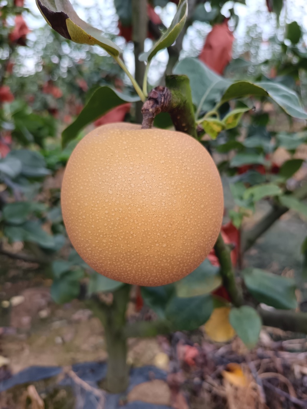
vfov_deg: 71.6
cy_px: 204
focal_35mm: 24
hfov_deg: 56.8
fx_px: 284
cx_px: 154
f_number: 1.75
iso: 439
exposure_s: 1/100
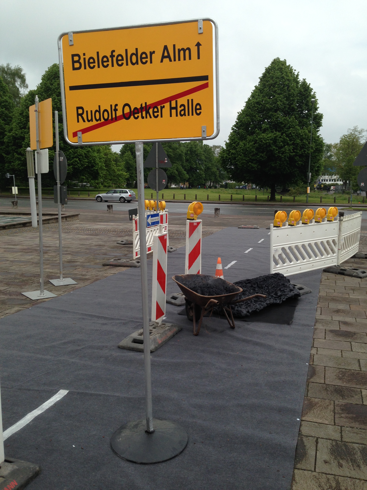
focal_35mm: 33
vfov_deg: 55.4
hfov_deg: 42.9
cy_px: 245
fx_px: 466
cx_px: 184
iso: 50
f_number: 2.4
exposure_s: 1/1427
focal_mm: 4.12
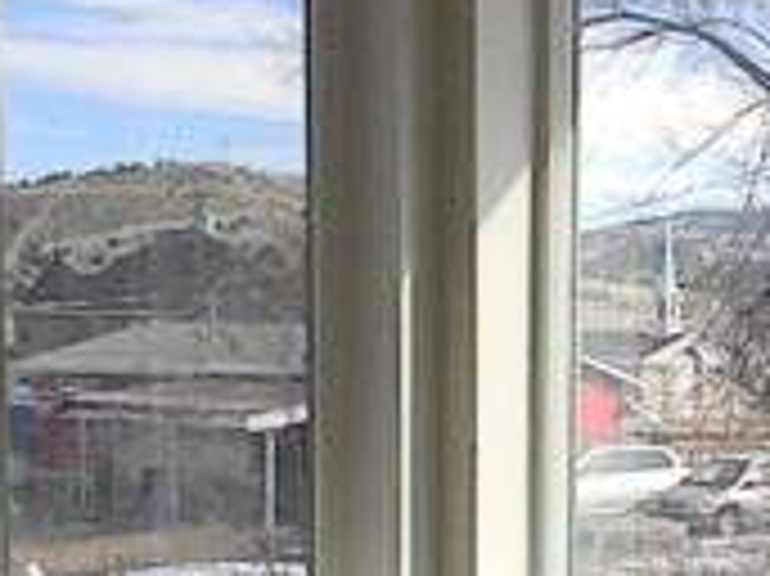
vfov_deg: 14.1
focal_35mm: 101
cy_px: 738
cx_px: 842
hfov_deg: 18.7
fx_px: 2245
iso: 640
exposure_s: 1/515
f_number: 7
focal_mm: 5
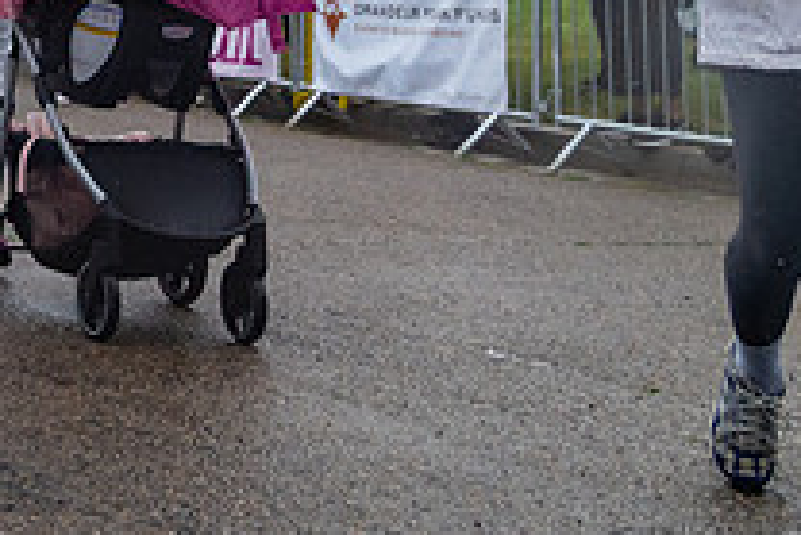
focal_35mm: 106
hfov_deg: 17.4
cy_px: -422
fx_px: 2360
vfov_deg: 11.9
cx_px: -395
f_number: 4
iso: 1600
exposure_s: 1/3200
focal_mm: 28
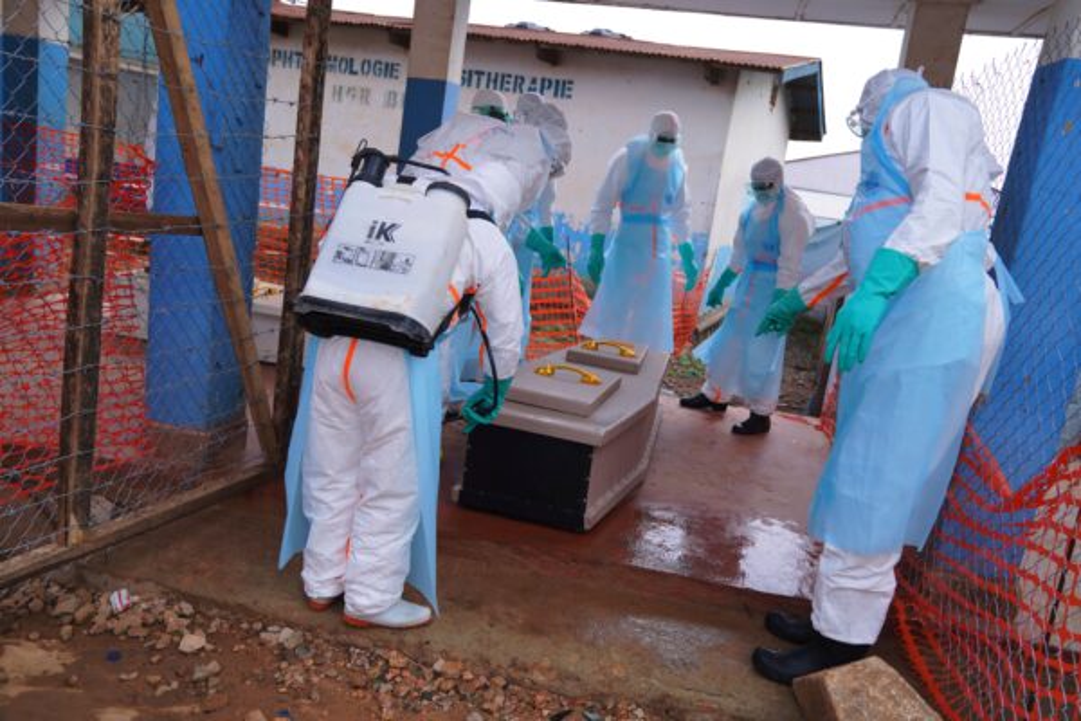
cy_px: 360
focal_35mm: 29
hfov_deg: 63.7
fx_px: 871
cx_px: 540
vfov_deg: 45.0
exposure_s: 1/320
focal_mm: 29
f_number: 4
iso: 100
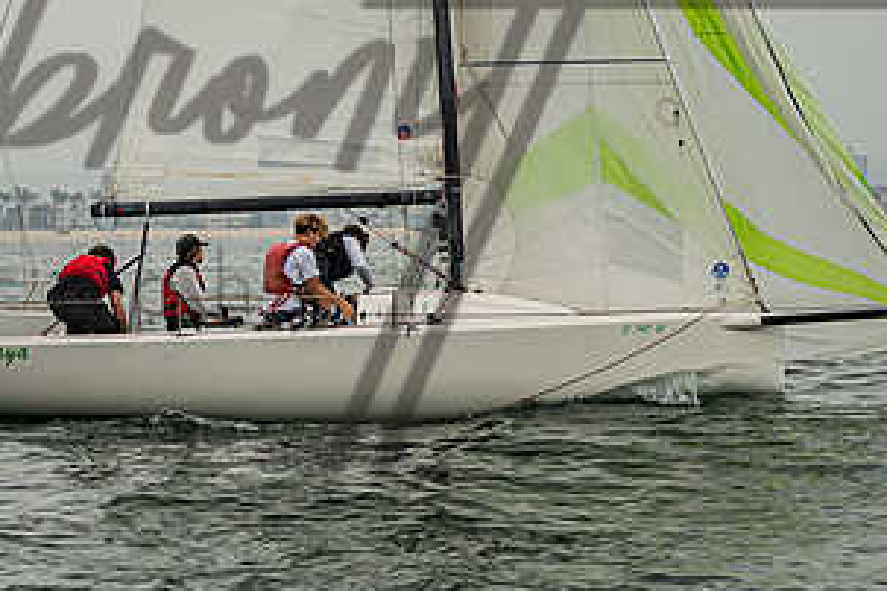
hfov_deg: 8.5
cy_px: 211
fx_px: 5938
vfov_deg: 5.7
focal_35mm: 241
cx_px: 251
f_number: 4.5
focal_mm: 100
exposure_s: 1/4000
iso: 200
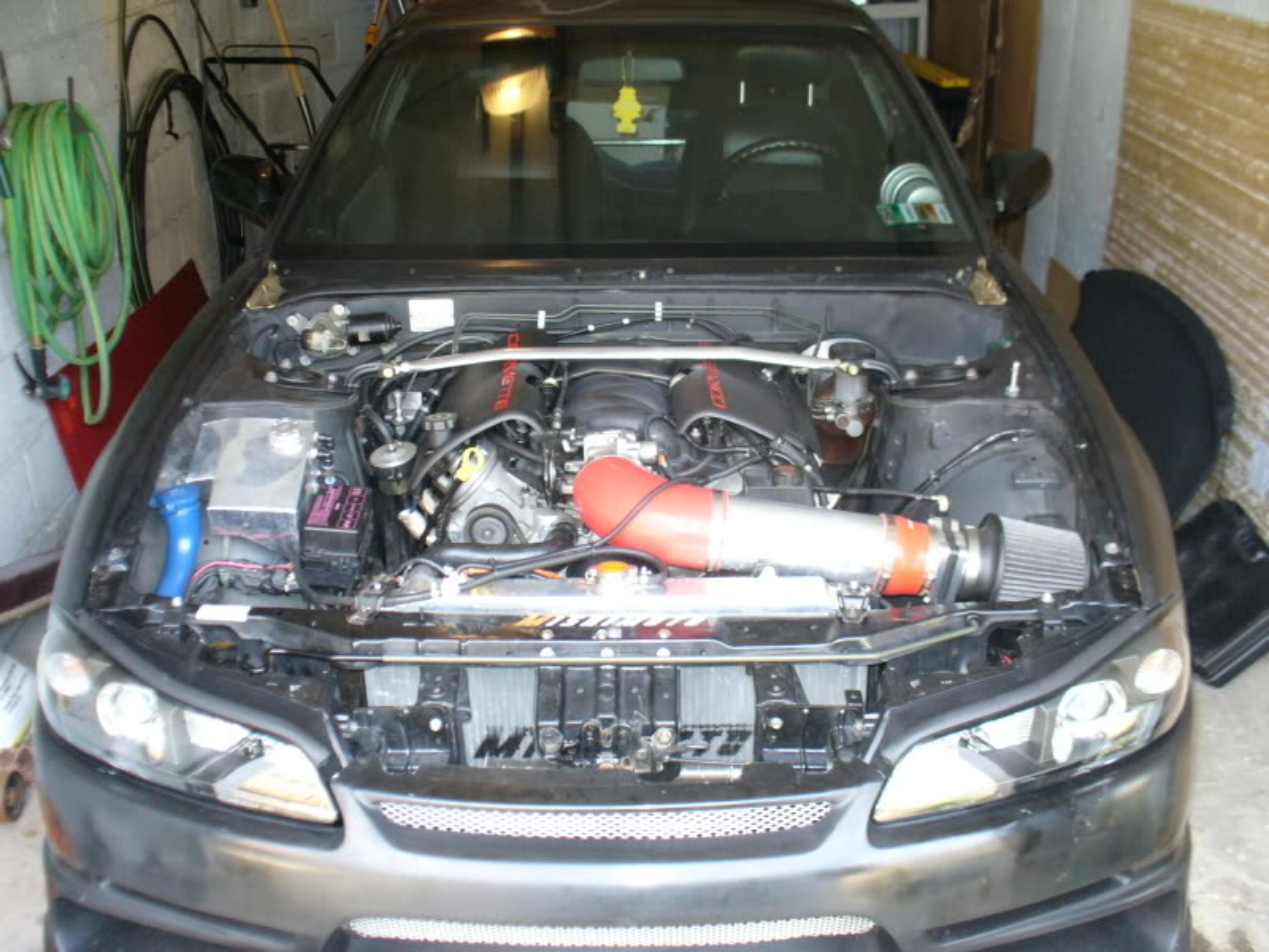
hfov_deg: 50.1
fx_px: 1356
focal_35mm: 37
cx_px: 634
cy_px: 476
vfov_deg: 38.7
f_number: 2.8
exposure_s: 1/60
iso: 200
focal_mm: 6.1
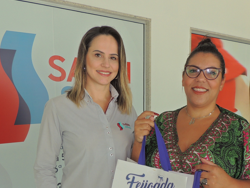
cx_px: 147
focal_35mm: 43
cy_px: 138
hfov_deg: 43.7
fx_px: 311
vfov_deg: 33.0
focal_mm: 4.3
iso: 100
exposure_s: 1/125
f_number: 3
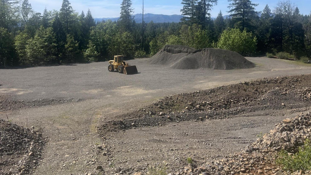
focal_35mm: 38
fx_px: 313
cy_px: 61
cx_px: 155
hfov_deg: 52.8
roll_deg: +0.6
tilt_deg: -6.4
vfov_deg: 31.0
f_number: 1.6
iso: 50
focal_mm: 5.1
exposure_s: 1/3745
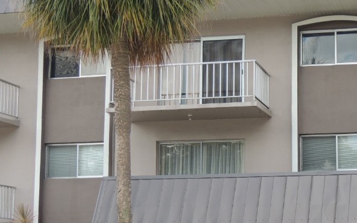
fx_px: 866
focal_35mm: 89
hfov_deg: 22.8
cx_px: 316
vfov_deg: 14.6
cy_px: 157
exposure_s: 1/250
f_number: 3.5
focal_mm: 8.3
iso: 100
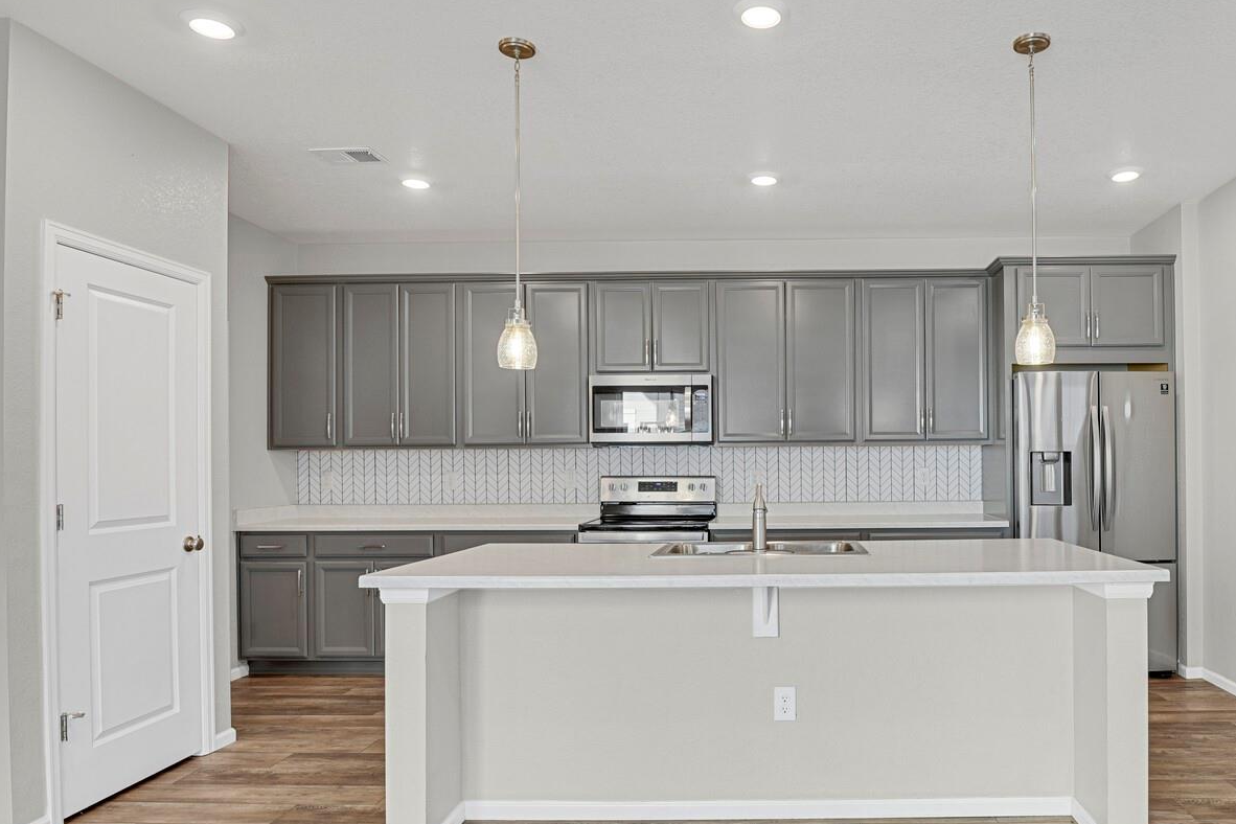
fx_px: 790
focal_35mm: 23
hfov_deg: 74.9
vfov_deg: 55.0
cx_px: 766
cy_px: 460
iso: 250
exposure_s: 1.3
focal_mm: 17
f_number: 8
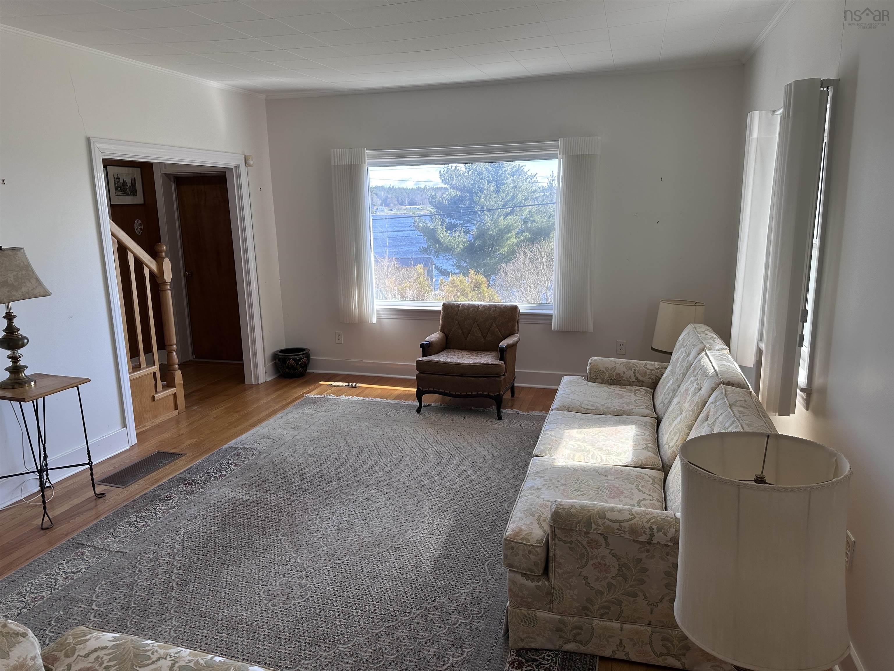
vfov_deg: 56.8
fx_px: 620
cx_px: 447
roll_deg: +1.1
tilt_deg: -12.0
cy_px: 336
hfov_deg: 71.6
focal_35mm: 24
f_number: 1.78
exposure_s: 1/409
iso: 80
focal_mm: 6.86
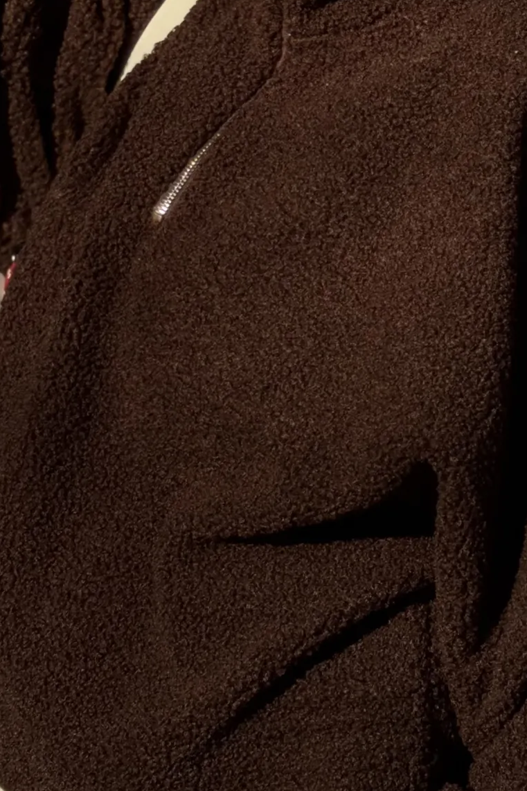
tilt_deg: -6.1
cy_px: 173
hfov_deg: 12.2
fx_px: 2458
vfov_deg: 18.1
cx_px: 254
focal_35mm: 112
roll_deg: +0.1
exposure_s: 1/2033
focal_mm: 6.76
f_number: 1.78
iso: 100
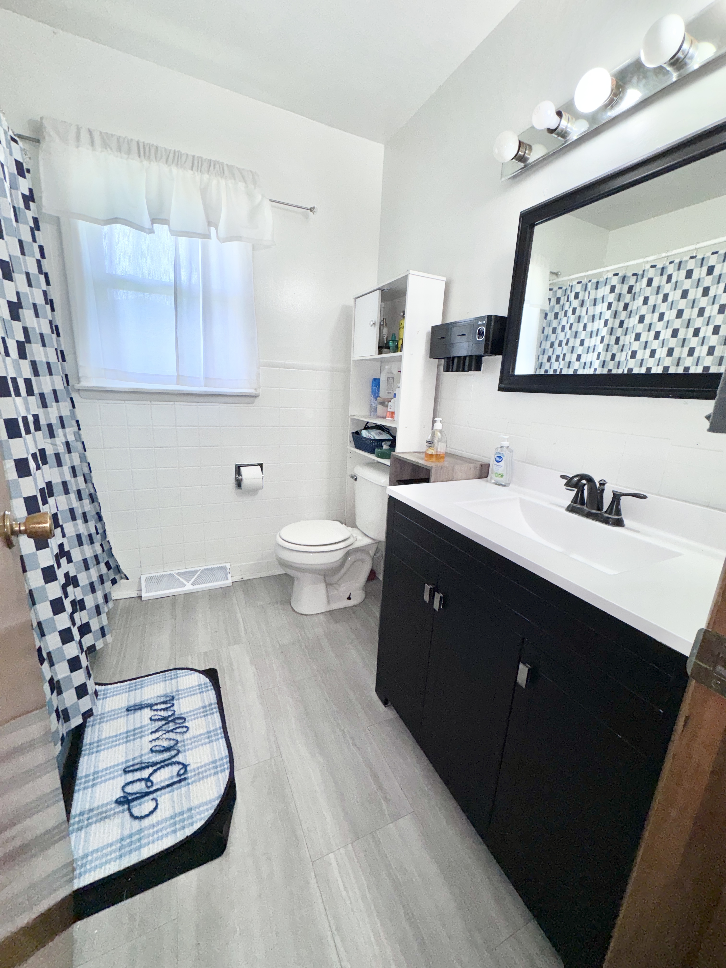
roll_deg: -2.1
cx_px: 363
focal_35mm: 14
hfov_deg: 85.7
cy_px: 484
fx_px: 391
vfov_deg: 102.1
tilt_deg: -14.4
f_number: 2.2
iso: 64
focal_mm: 2.22
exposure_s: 1/122
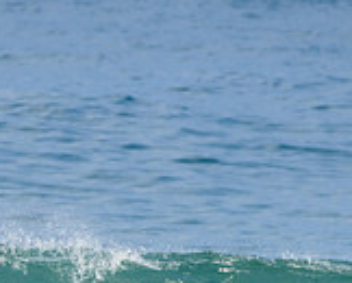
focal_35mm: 2058
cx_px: -7
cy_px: 365
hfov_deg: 0.9
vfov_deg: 0.8
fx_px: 21466
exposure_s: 1/1250
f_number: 5.6
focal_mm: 500
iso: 140
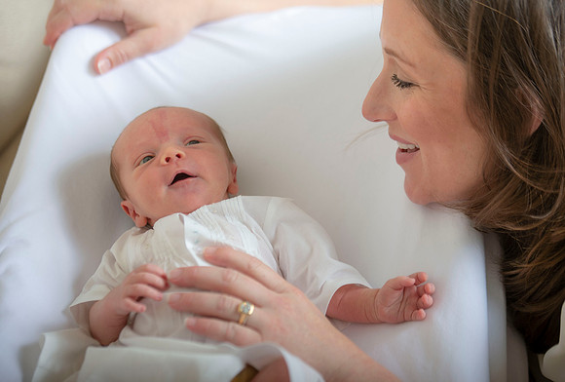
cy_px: 204
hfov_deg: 15.5
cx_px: 291
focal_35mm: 132
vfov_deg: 10.5
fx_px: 2076
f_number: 2.8
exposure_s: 1/250
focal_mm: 122
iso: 80
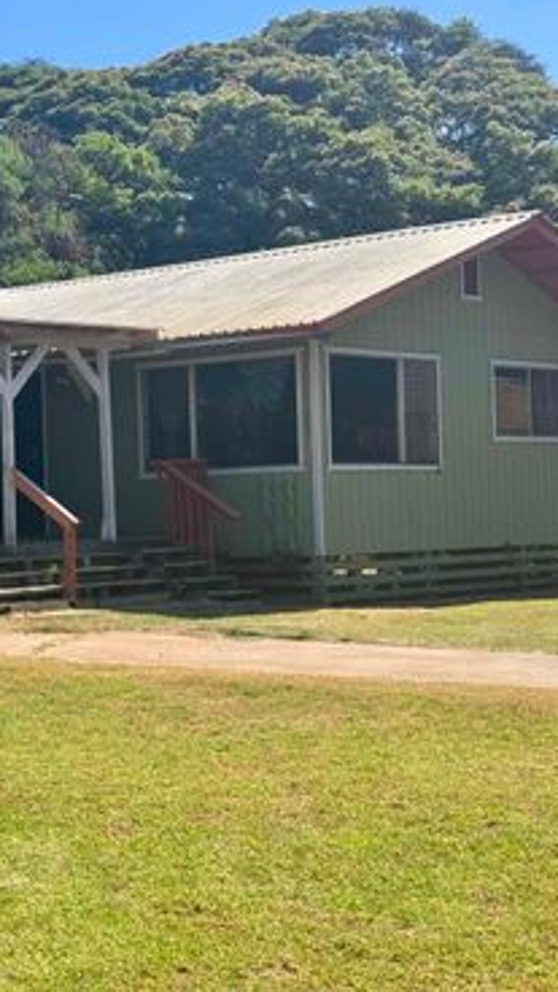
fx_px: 1868
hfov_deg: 16.7
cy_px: 489
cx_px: 40
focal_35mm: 71
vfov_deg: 29.7
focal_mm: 6.76
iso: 64
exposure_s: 1/4049
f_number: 1.78
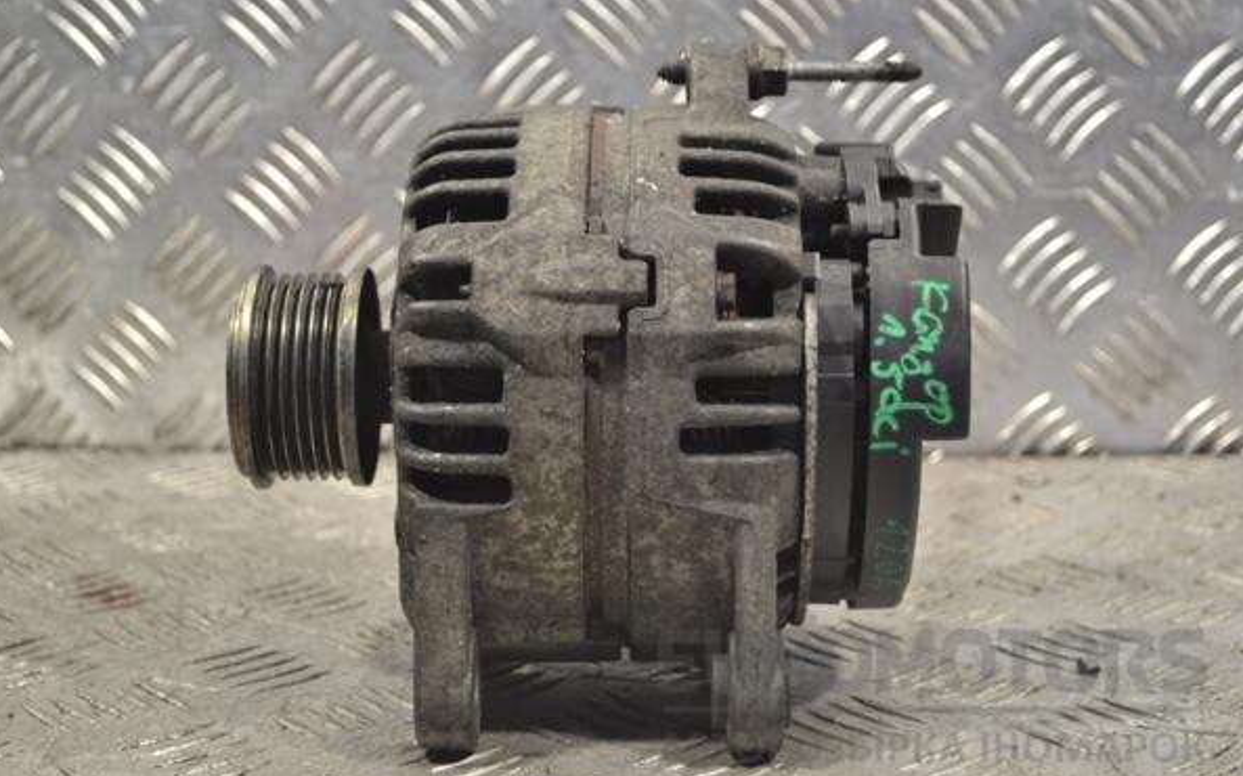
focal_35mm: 65
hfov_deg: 31.5
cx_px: 618
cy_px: 382
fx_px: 2201
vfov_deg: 20.0
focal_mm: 42
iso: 400
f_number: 5.3
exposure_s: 1/50
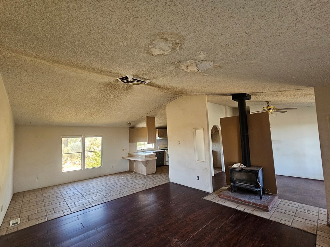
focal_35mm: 14
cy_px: 128
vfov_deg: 85.6
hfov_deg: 102.0
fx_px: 133
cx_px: 156
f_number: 2.2
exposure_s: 1/60
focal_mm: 2.2
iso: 100
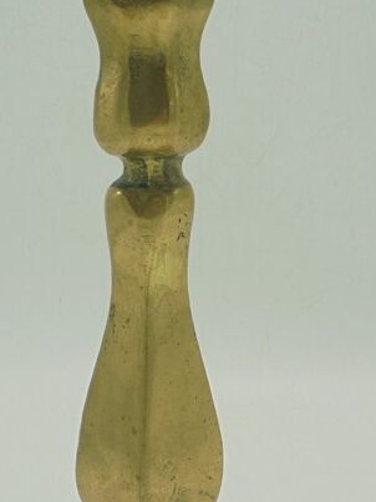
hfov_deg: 19.4
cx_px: 161
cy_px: 377
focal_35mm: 76
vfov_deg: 25.4
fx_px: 1101
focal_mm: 6.1
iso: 100
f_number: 4
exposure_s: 1/100
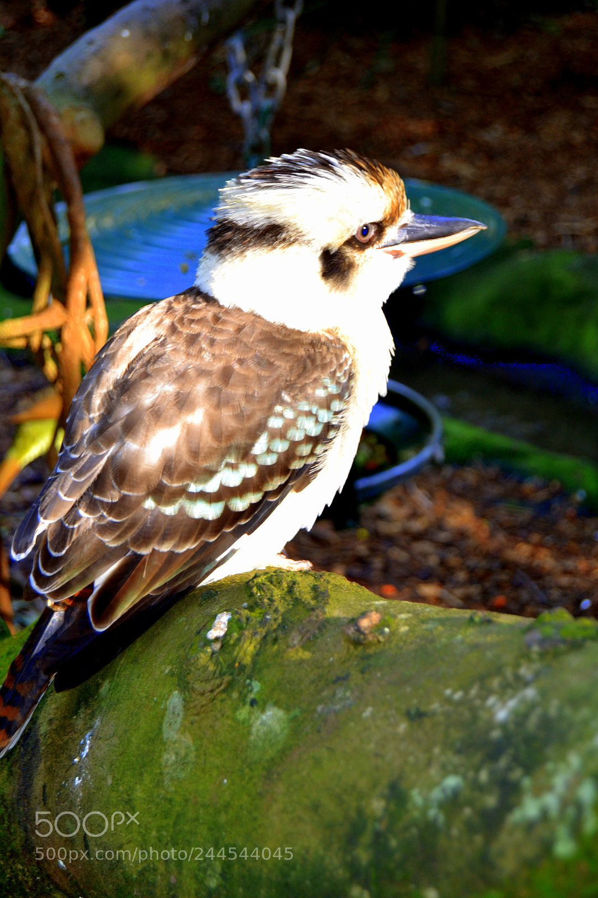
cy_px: 449
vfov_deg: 29.9
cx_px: 299
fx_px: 1682
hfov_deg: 20.2
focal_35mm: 68
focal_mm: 45
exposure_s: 1/60
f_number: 5.3
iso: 800
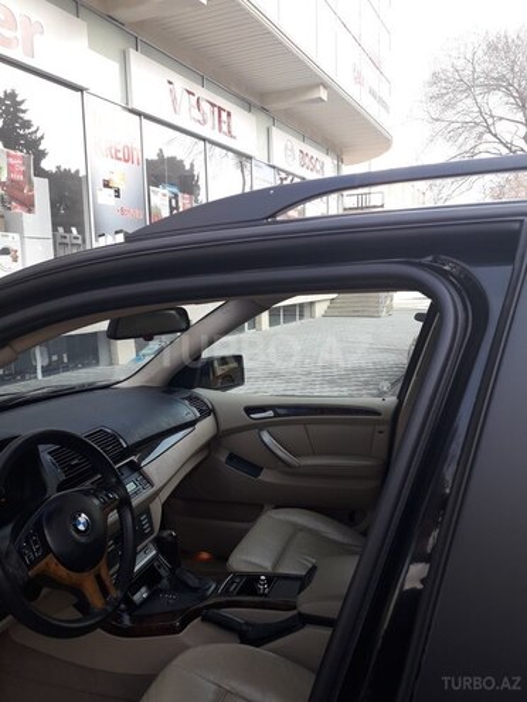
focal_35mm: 27
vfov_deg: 65.3
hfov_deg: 51.4
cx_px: 264
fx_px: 548
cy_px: 351
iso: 40
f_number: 1.9
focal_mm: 3.6
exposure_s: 1/184
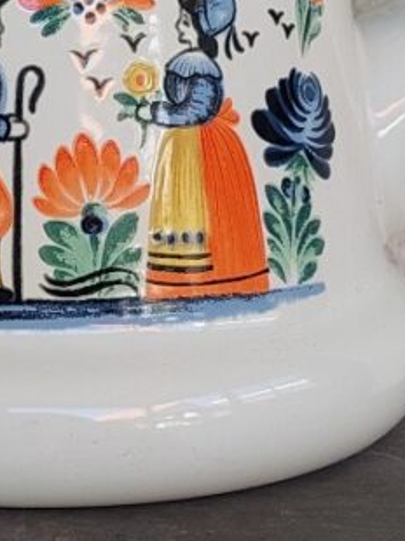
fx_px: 969
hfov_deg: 23.4
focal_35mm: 62
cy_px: -126
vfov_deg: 27.2
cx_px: 100
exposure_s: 1/152
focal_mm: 5.23
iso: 40
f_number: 1.8
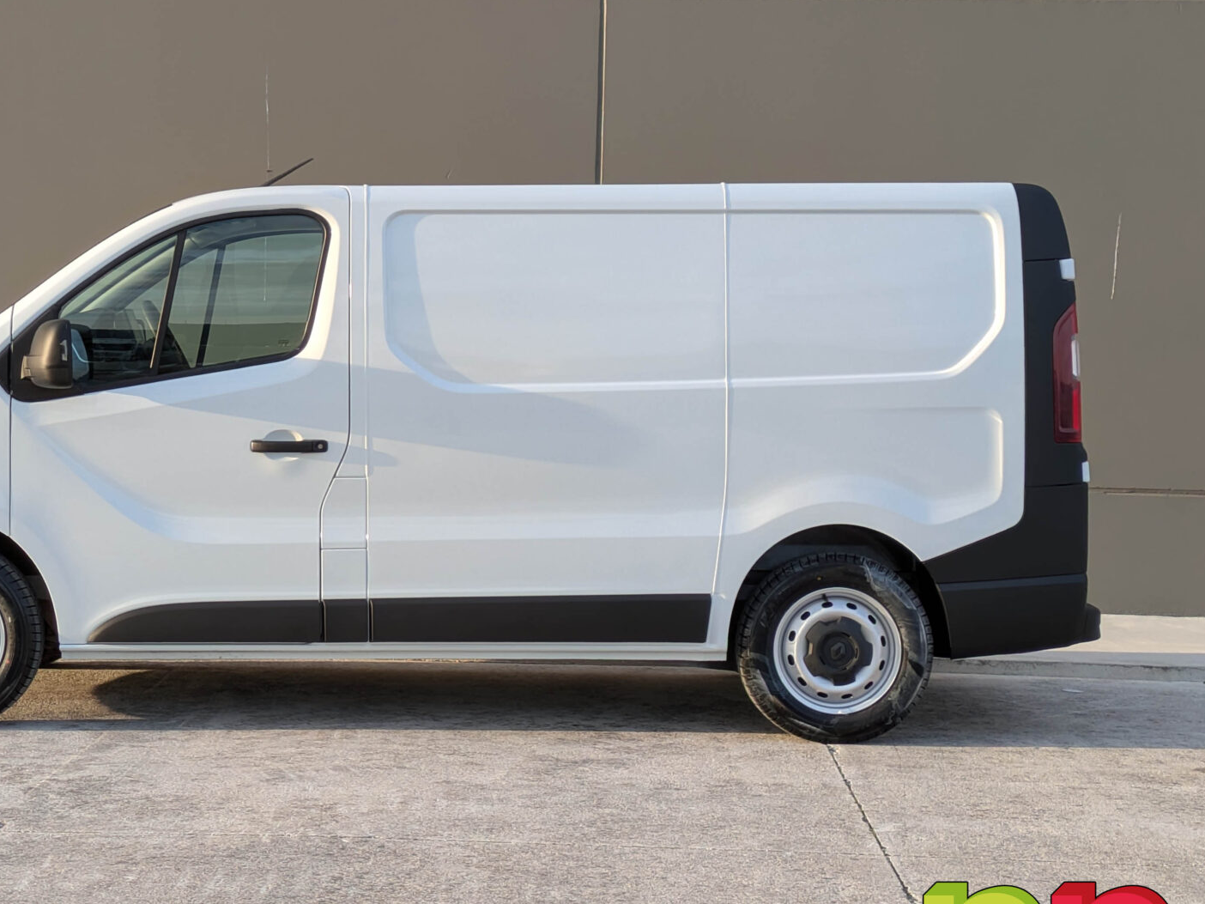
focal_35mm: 35
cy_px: 437
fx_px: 1218
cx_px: 387
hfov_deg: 51.5
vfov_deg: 40.7
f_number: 1.8
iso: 80
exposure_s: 1/3200
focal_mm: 6.86
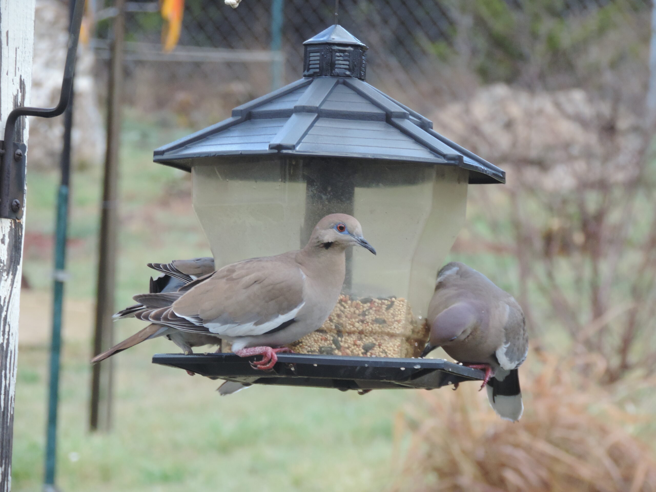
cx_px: 328
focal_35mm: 325
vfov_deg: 4.6
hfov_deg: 6.1
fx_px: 6159
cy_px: 246
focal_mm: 57.9
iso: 400
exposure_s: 1/125
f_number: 4.8
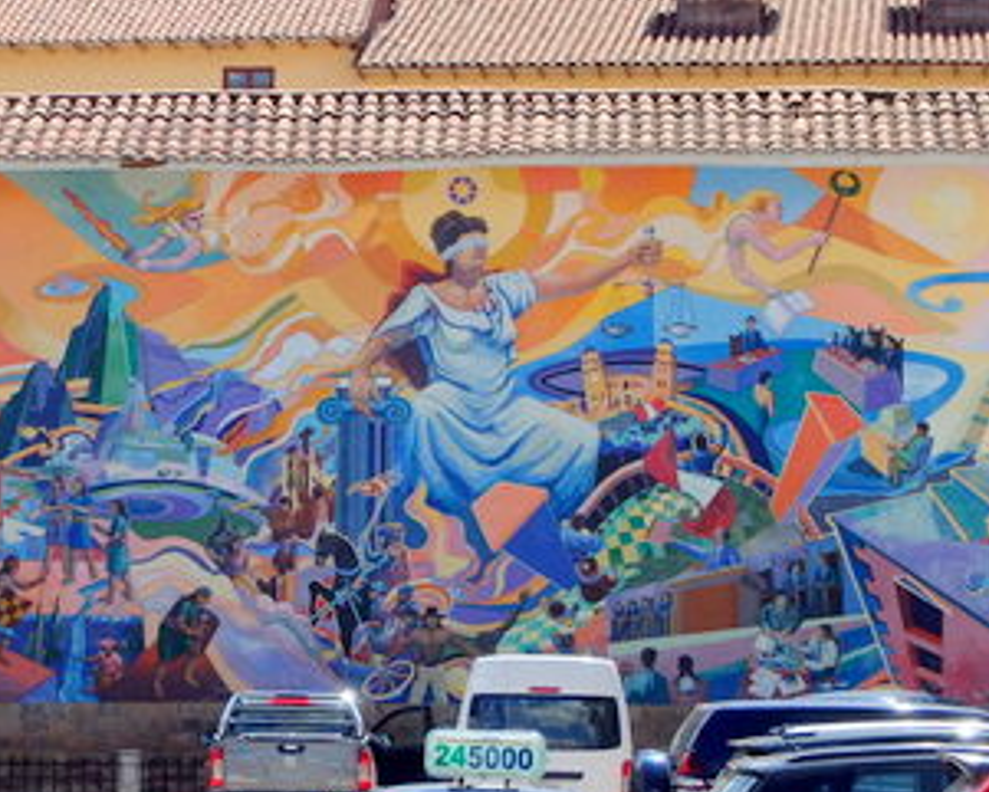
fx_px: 3982
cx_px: 237
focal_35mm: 136
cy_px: 534
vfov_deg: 11.3
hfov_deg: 14.1
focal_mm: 15.1
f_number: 4.4
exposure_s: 1/500
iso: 125
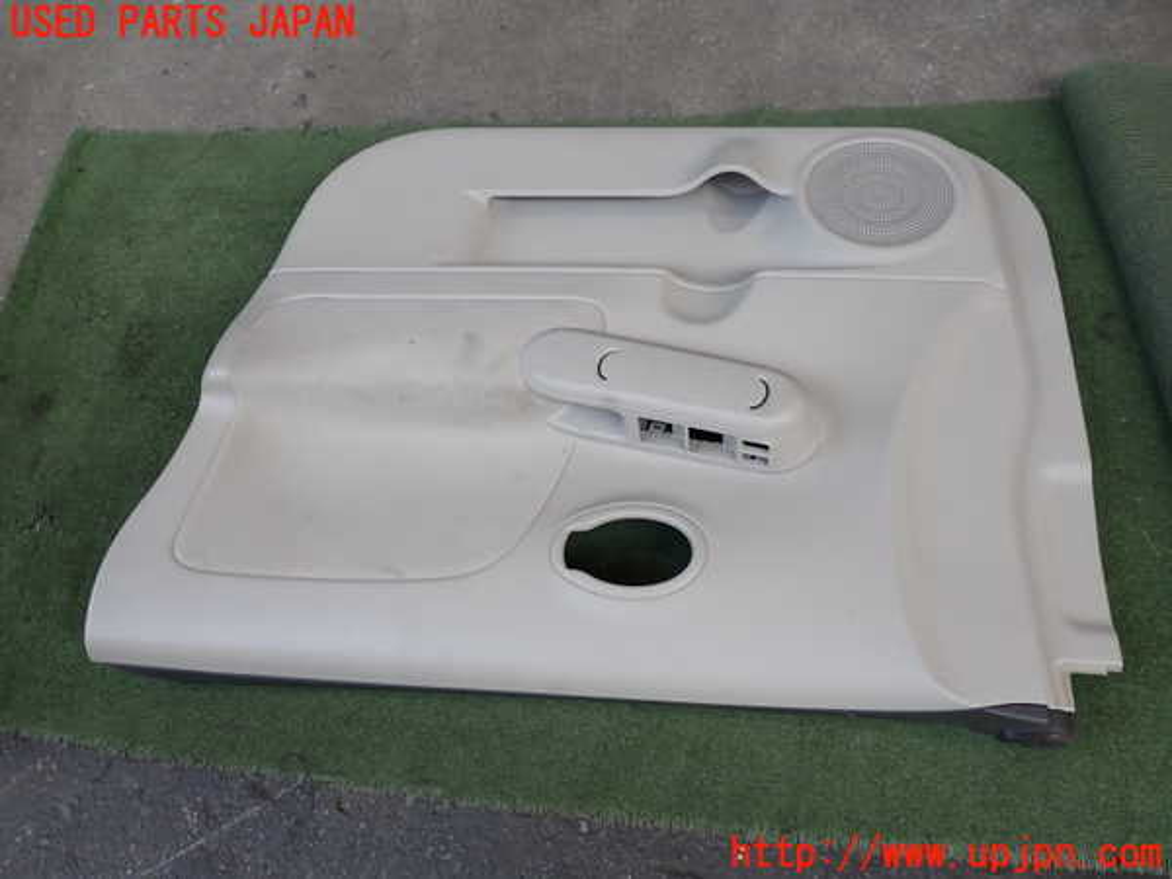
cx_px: 586
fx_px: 1016
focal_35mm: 30
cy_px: 440
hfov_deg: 60.0
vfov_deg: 46.8
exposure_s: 1/125
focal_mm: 5.4
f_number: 2.3
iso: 100
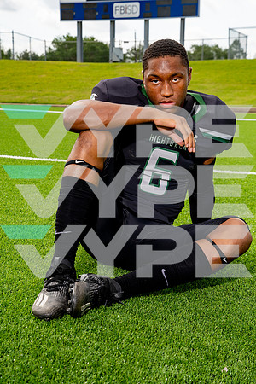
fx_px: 683
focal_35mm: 64
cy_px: 192
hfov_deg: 21.2
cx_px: 128
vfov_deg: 31.4
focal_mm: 64
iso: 200
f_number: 8
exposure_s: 1/250
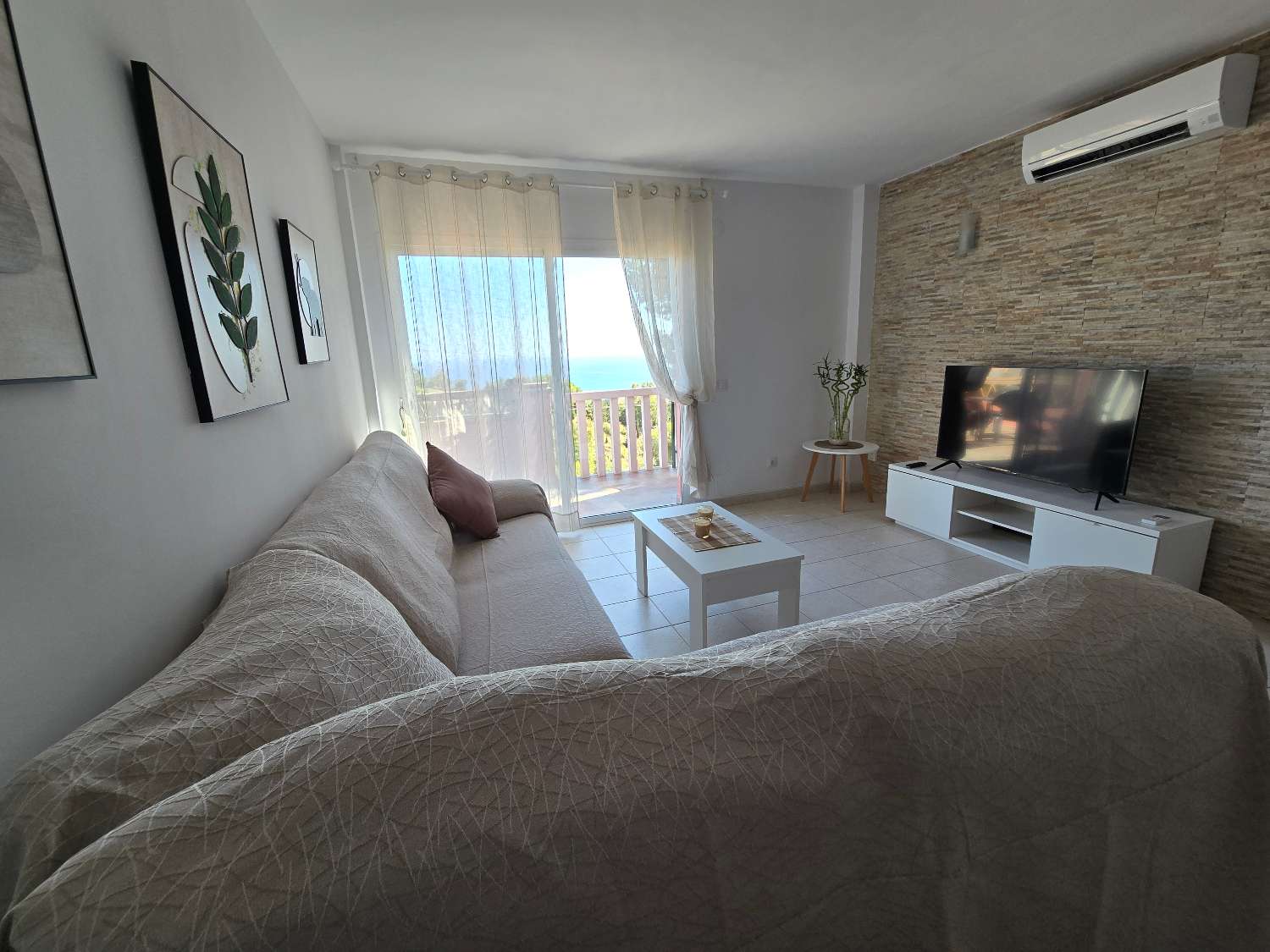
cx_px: 635
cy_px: 476
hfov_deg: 106.2
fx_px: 477
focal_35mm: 13
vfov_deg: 89.9
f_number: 2.2
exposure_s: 1/113
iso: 50
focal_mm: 2.2
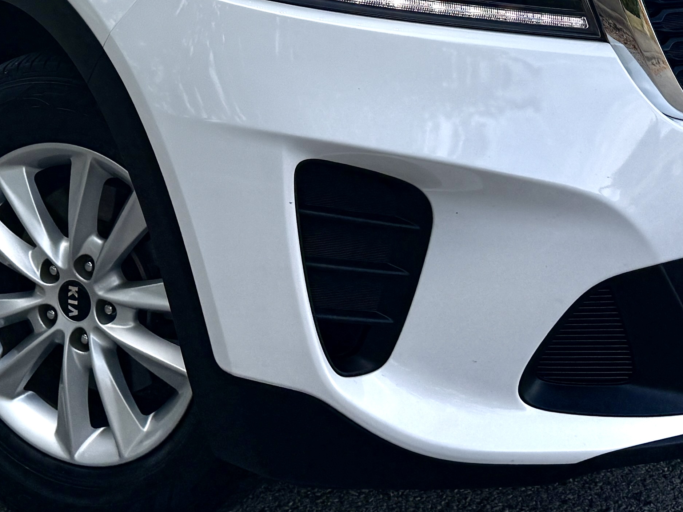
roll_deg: +1.5
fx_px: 1440
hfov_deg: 26.7
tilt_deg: -5.6
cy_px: -126
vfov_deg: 18.9
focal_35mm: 73
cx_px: 329
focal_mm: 6.76
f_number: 1.78
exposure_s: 1/1618
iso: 80
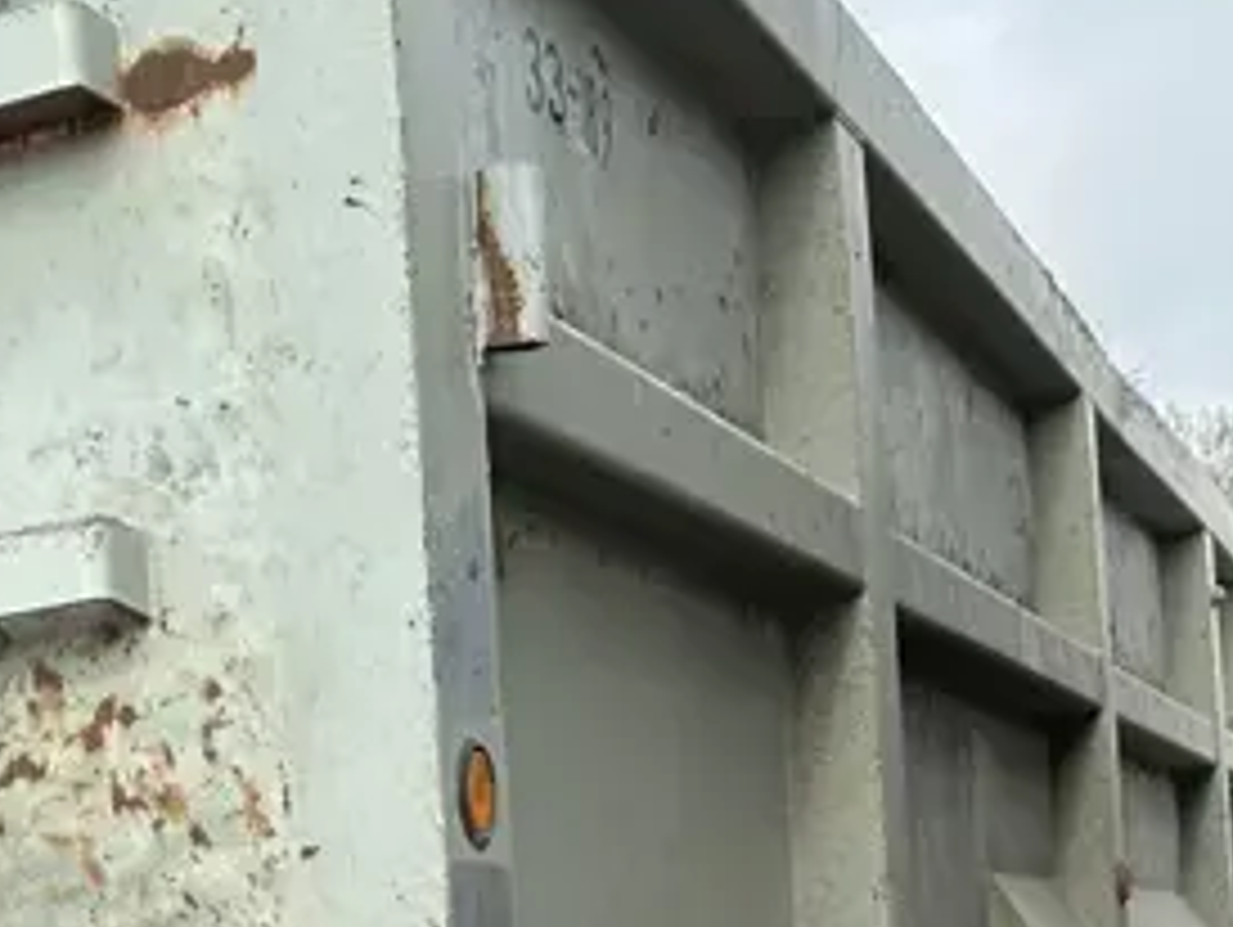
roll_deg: +5.9
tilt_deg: +0.4
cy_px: 981
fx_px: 2995
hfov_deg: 20.9
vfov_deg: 17.1
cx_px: -428
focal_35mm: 84
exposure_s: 1/2809
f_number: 1.78
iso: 80
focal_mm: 6.86
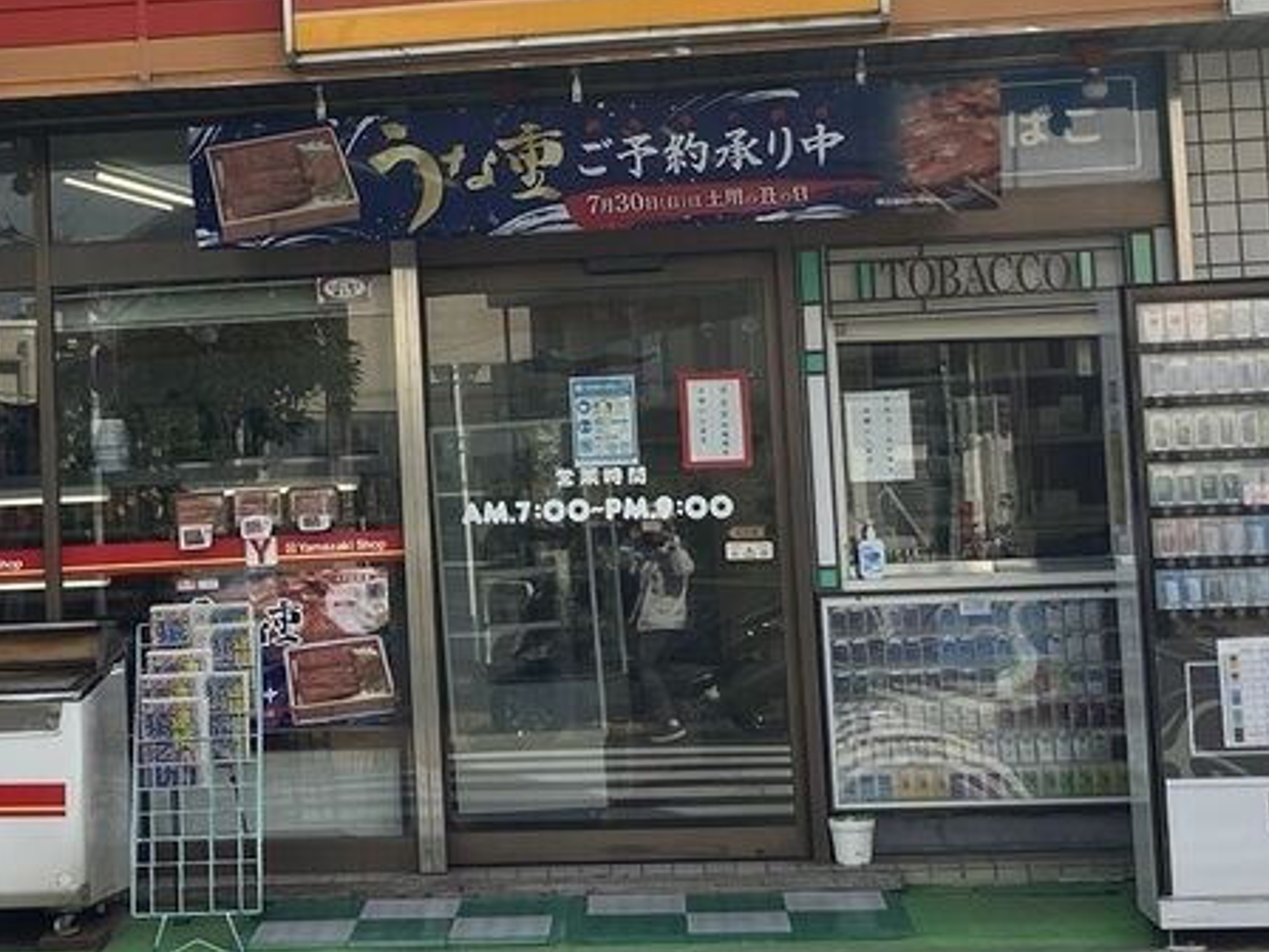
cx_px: 244
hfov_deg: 24.0
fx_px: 2933
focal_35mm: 80
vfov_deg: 18.3
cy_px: 252
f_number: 1.8
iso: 32
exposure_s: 1/1033
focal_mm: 3.99
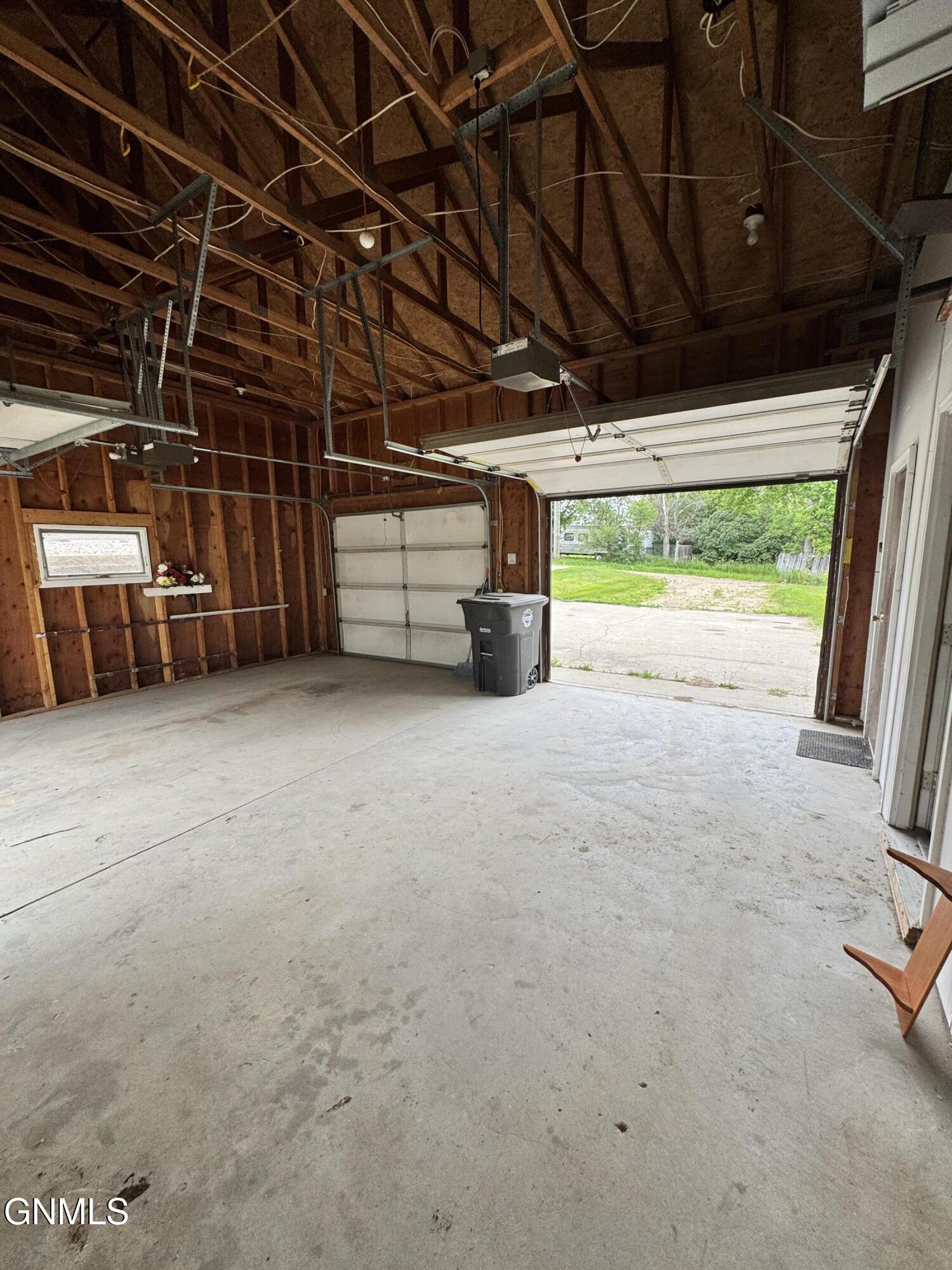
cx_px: 476
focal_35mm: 14
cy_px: 635
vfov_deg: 102.1
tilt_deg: -8.5
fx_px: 513
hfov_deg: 85.7
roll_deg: +1.0
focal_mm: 2.22
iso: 64
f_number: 2.2
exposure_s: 1/99
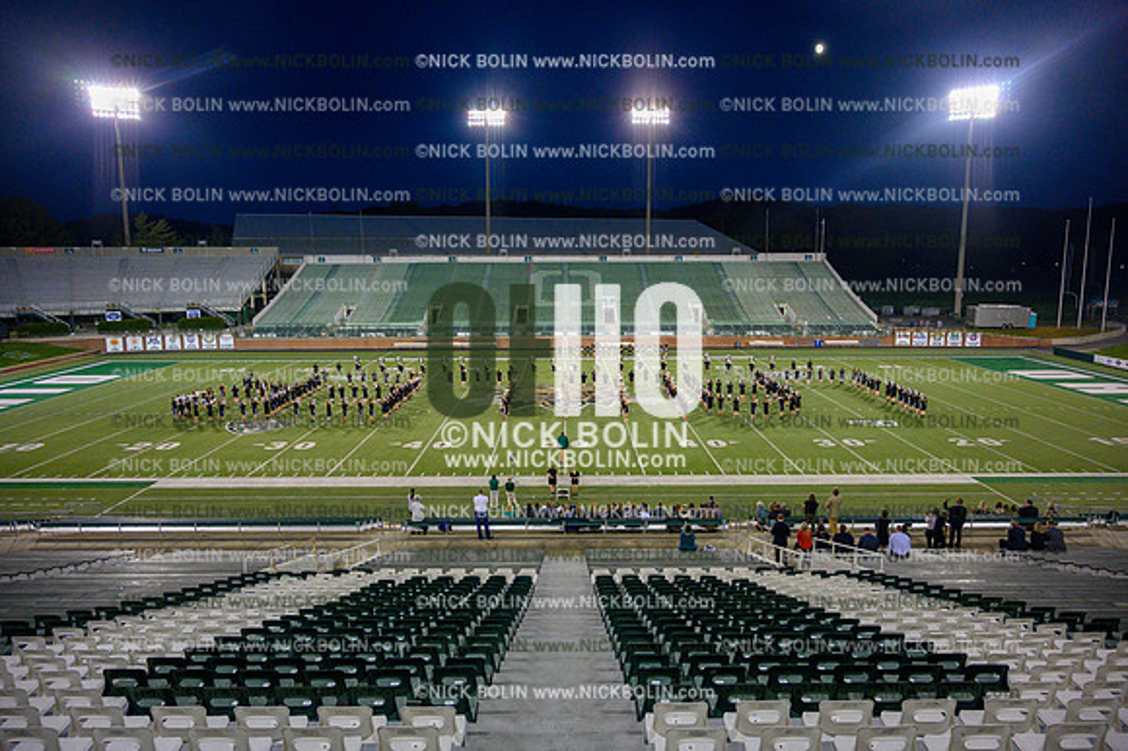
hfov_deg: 73.8
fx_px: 752
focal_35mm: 24
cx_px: 564
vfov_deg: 53.1
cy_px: 376
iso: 4000
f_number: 4
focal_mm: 24
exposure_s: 1/1000
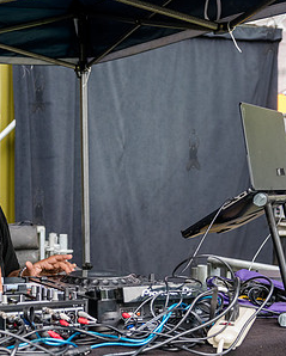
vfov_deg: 29.1
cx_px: 29
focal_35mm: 65
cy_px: 207
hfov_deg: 22.9
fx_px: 687
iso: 1000
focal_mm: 34
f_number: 3.2
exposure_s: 1/320
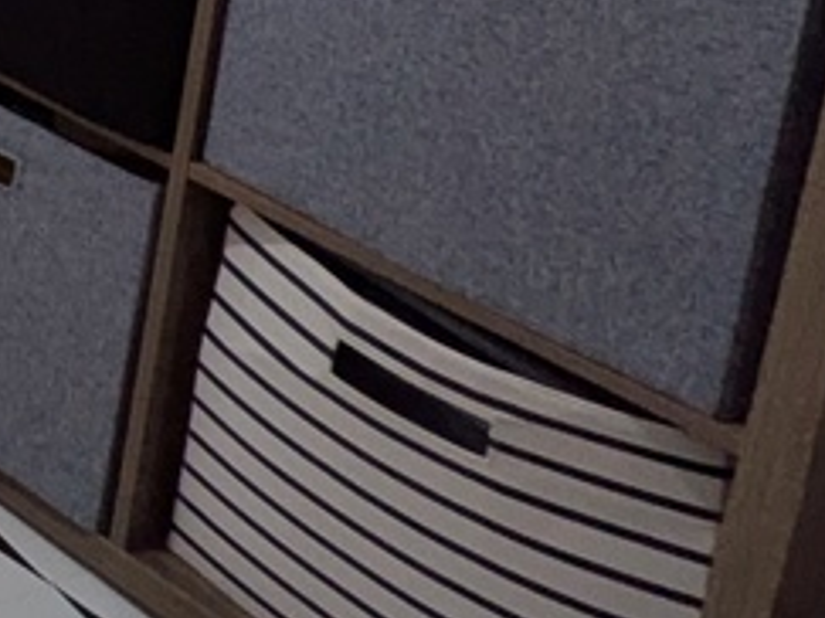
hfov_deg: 14.4
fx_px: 1977
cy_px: -469
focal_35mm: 83
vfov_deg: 15.5
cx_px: -1198
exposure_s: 1/24
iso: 132
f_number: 2.2
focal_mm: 1.83
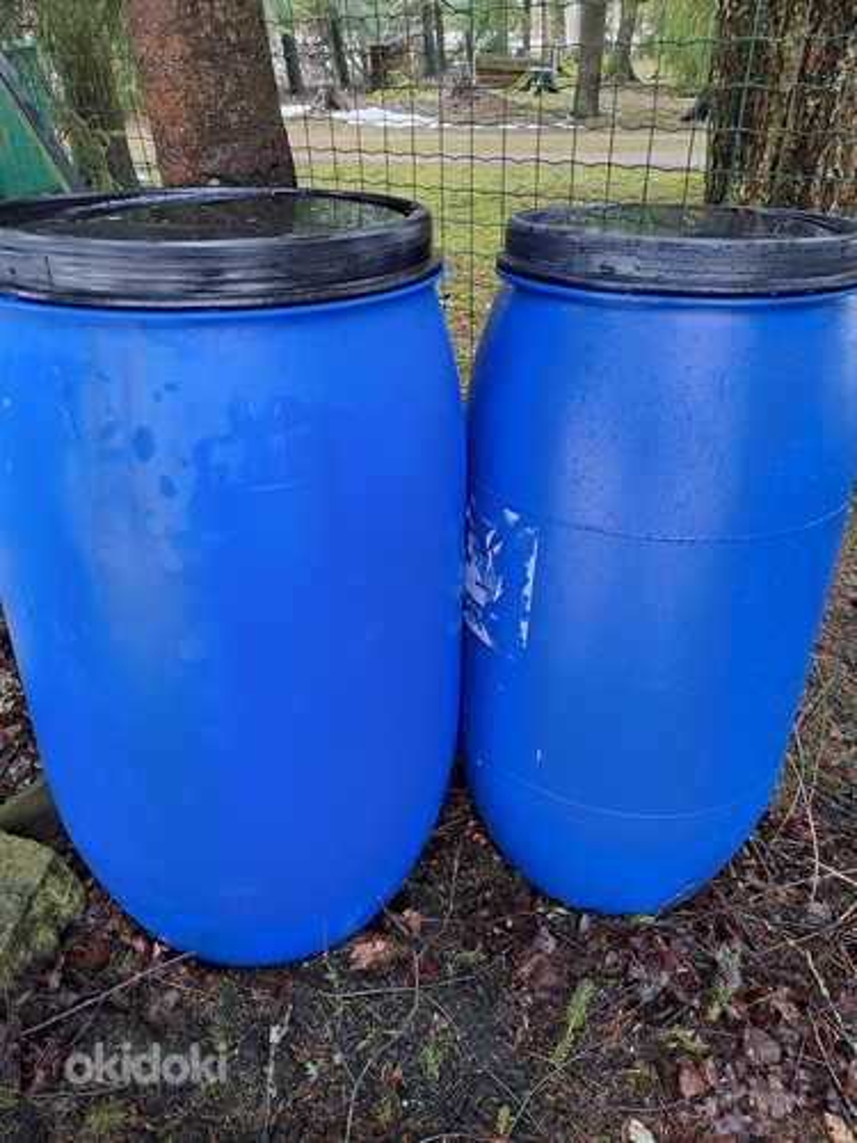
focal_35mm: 25
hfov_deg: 54.9
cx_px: 428
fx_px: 825
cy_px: 572
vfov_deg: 69.4
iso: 320
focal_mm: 4.65
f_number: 1.8
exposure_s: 1/50
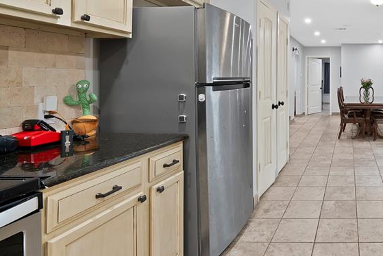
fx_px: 234
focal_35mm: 22
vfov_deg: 55.8
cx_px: 349
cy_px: 81
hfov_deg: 64.5
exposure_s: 1/1.67
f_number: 9
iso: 640
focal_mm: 12
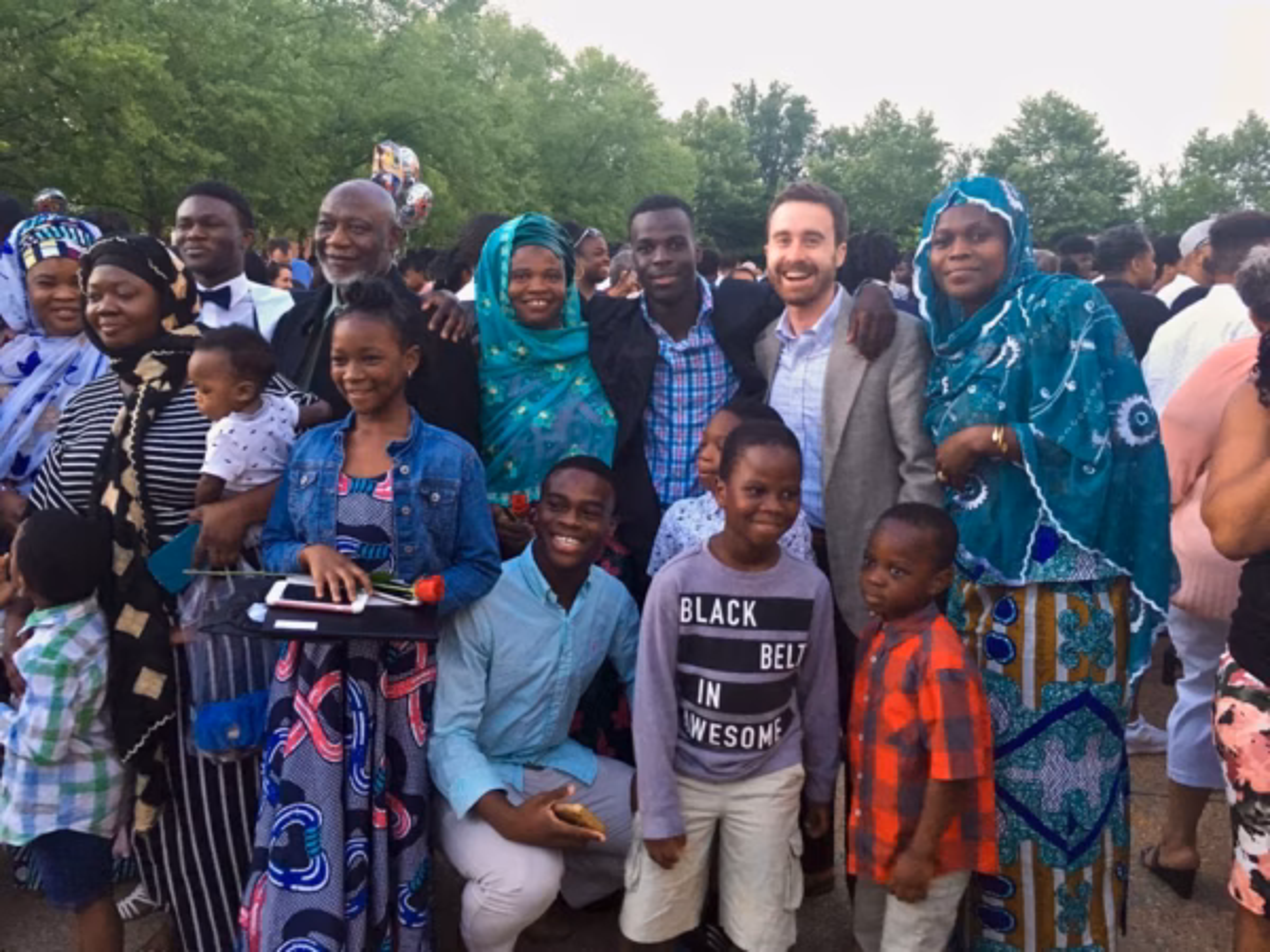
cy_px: 476
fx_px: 1064
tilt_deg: -10.6
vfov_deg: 48.2
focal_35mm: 29
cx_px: 635
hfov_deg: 61.7
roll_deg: -1.3
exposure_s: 1/24
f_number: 2.2
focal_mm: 4.15
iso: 200
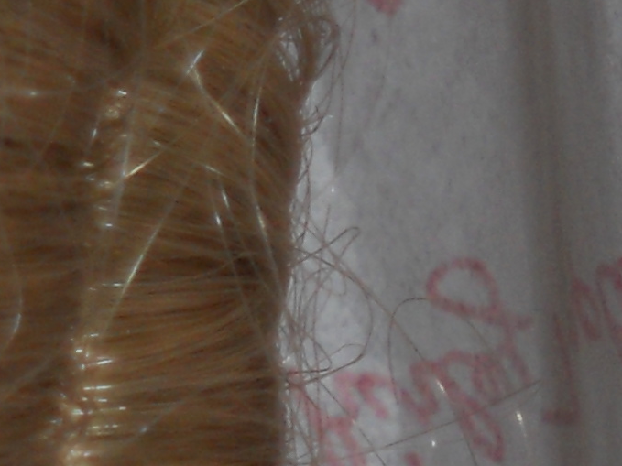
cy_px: 221
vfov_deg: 5.5
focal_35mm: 271
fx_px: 4869
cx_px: -1054
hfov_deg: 6.8
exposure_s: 1/30
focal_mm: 8.2
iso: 80
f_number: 10.8
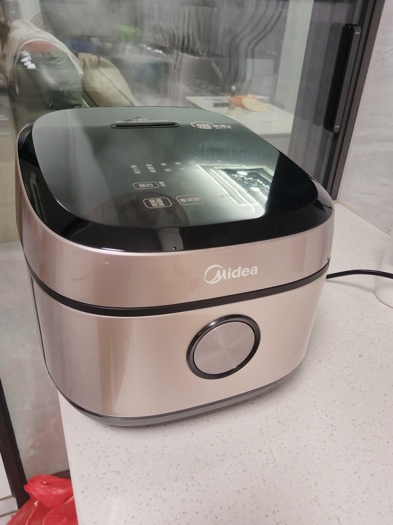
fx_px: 409
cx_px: 199
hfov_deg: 51.4
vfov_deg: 65.3
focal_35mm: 27
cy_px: 267
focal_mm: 4.95
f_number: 1.9
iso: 2850
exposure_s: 1/100
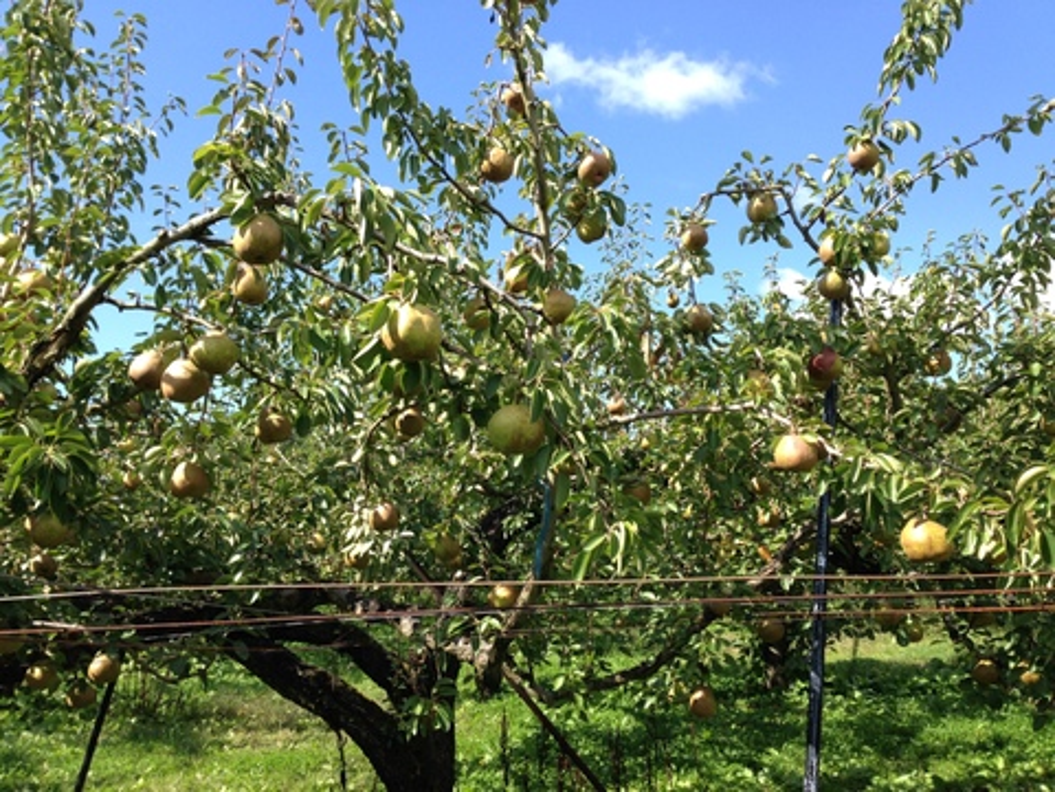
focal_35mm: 33
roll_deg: +1.3
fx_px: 1006
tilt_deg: +8.7
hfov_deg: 55.4
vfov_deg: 42.9
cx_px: 528
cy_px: 396
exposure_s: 1/645
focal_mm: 4.12
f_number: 2.4
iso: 50
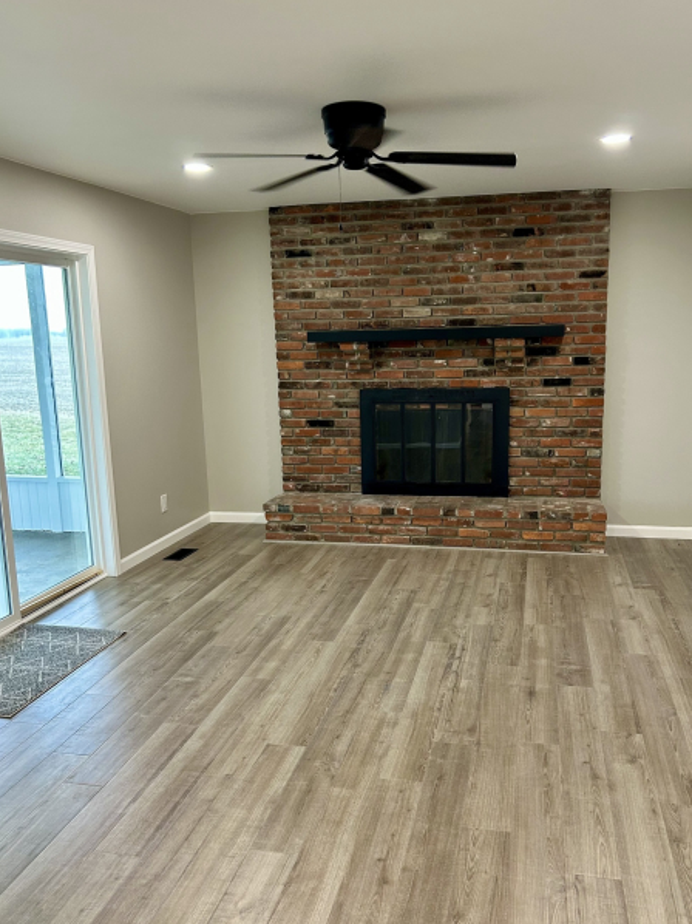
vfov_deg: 61.7
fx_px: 774
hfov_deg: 48.1
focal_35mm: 29
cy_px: 478
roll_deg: +0.7
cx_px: 380
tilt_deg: -10.2
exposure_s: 1/60
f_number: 1.5
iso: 160
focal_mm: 5.7
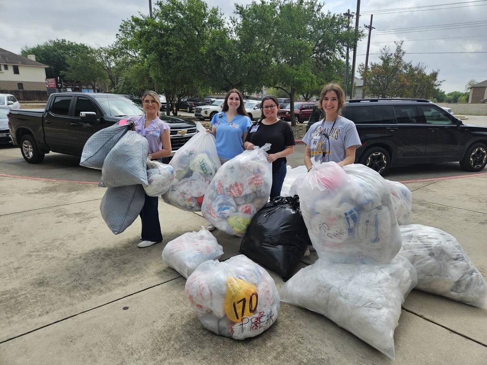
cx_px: 244
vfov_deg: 58.9
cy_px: 182
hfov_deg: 73.9
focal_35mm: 23
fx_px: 324
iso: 25
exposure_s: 1/1325
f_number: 1.8
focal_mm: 5.4
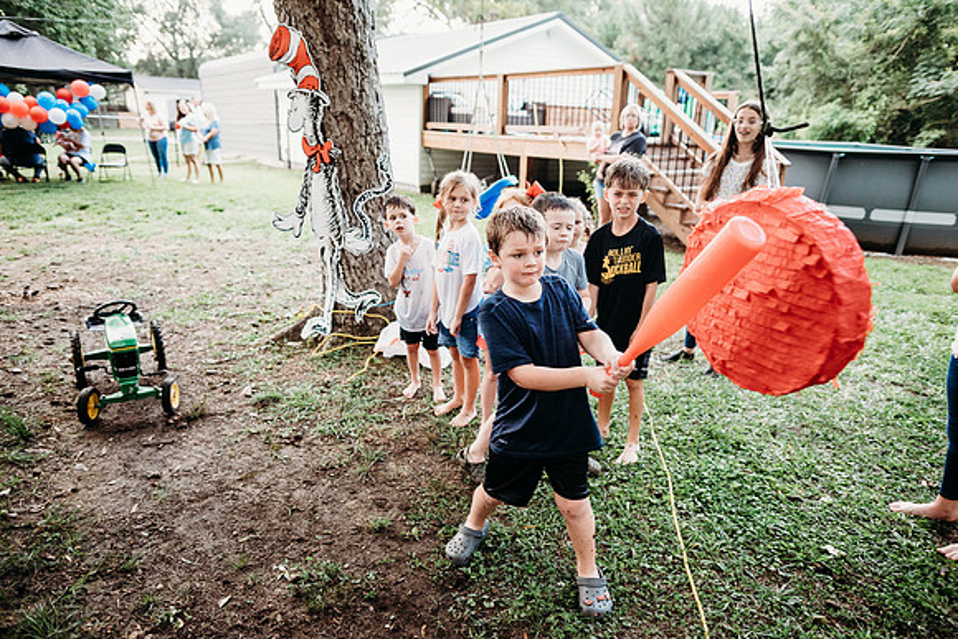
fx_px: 639
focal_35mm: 24
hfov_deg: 73.7
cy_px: 320
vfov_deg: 53.2
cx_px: 479
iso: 1250
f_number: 2.5
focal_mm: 24
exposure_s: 1/200
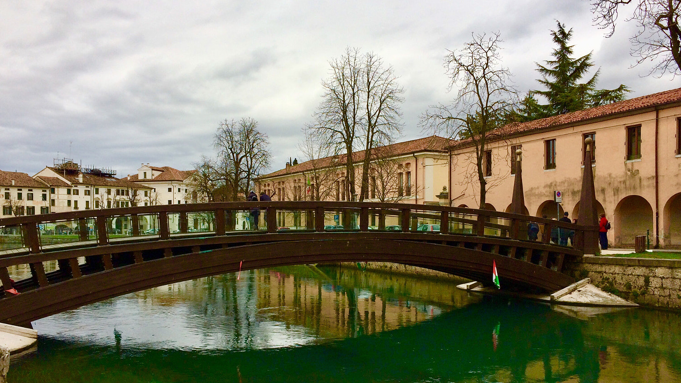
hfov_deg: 58.0
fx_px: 614
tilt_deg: -4.1
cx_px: 317
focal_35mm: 34
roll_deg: +1.5
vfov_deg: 34.5
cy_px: 227
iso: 32
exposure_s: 1/391
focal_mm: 4.15
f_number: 2.2
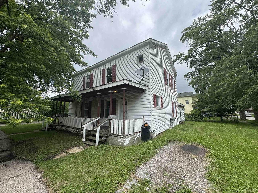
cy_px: 96
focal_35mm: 14
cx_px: 129
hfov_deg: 102.1
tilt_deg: +4.6
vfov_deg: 85.7
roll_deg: +2.0
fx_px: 104
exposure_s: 1/1449
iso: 50
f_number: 2.2
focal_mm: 2.22
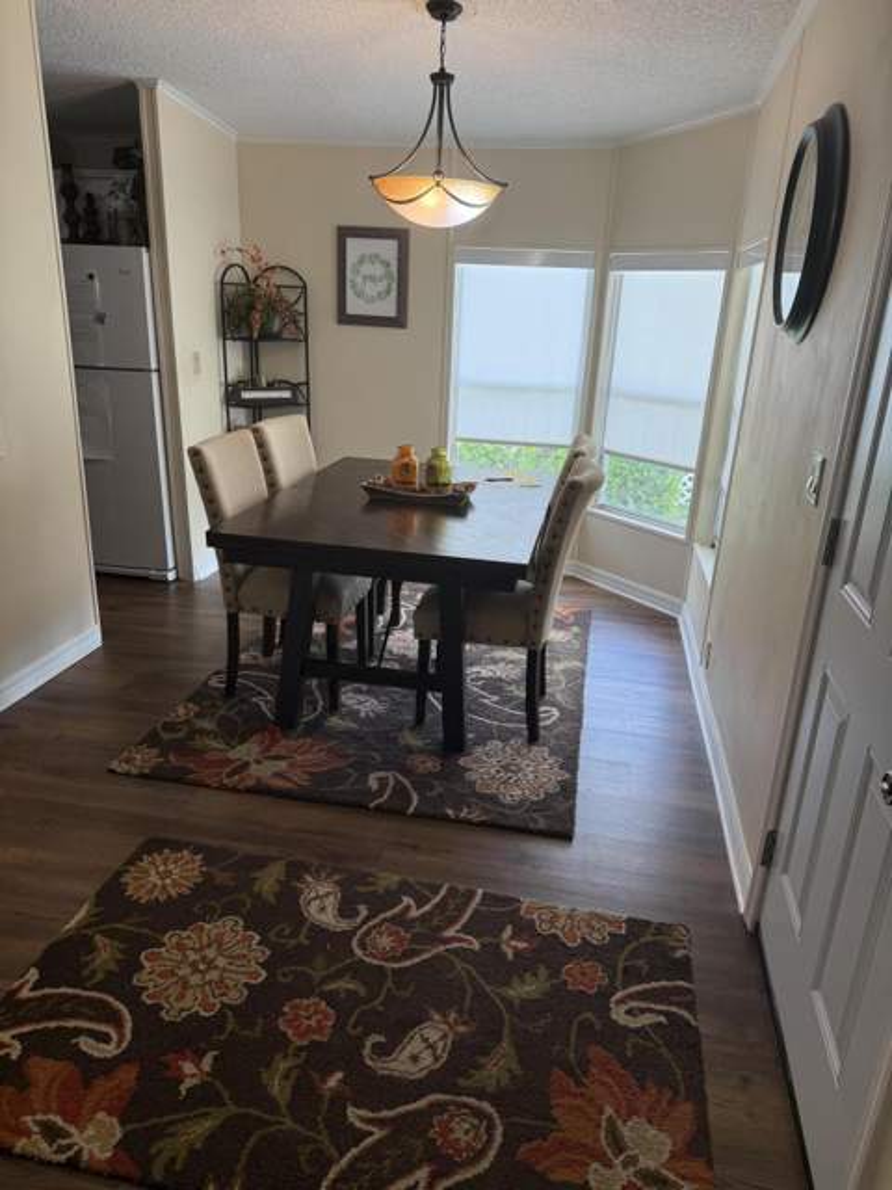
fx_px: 825
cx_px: 446
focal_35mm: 24
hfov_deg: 56.8
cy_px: 595
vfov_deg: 71.6
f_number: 1.78
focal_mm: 6.76
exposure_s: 1/131
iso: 125
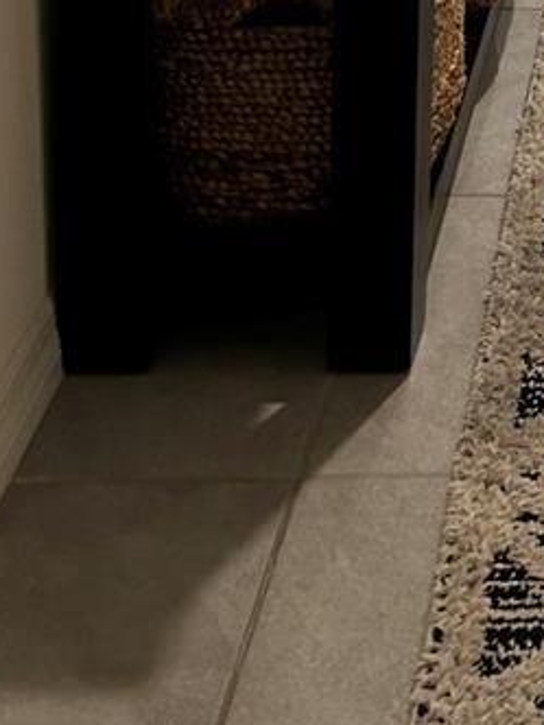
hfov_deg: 14.1
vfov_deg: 17.6
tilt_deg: -11.7
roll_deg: -3.8
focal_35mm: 94
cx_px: 957
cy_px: -507
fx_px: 1970
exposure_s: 1/60
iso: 100
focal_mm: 5.7
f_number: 1.5
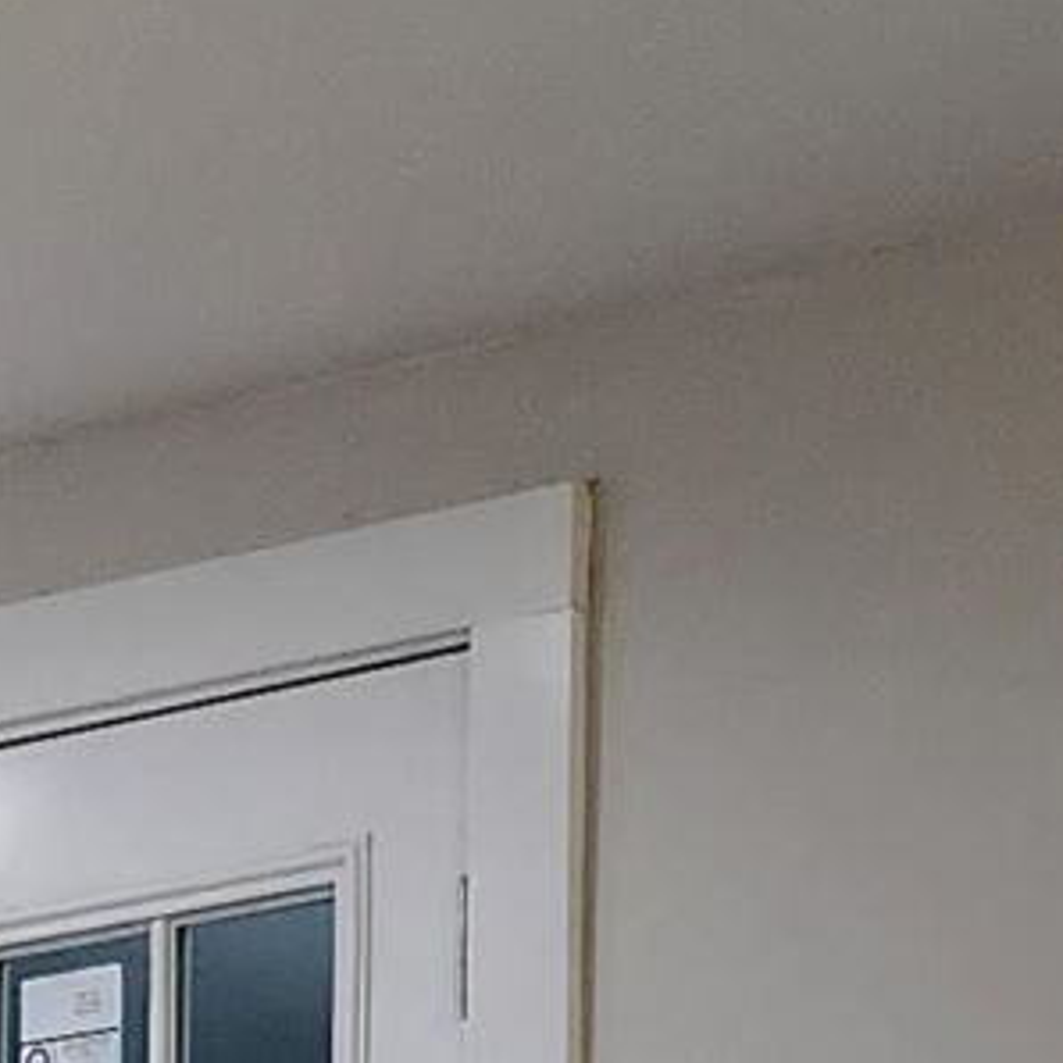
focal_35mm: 219
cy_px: 2640
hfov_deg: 7.7
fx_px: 7609
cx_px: -885
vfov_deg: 7.4
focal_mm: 5
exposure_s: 1/120
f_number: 1.8
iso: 160
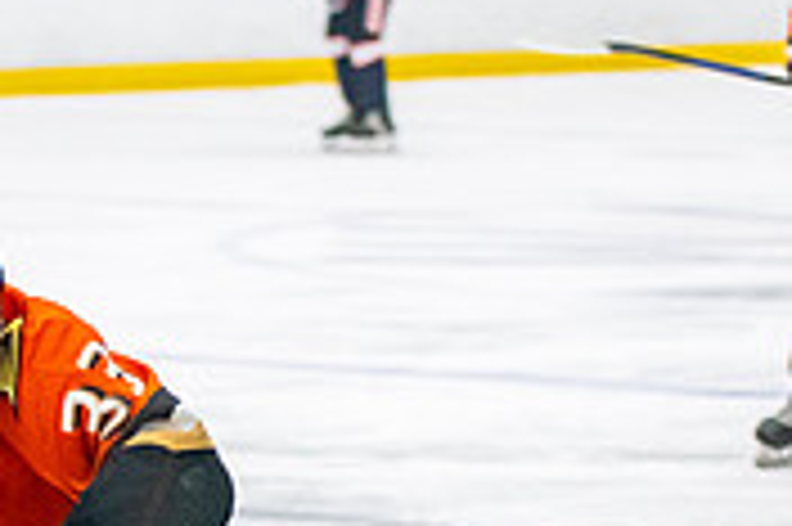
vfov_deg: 4.1
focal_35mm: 335
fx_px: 7363
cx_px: -243
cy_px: 936
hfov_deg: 6.1
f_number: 3.2
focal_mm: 70
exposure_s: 1/640
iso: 2500
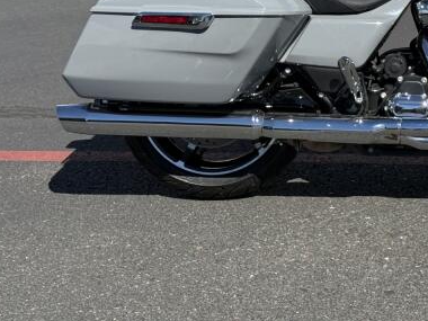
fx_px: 1249
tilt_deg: -13.2
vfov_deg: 14.4
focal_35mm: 101
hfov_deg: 19.0
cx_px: 420
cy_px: -11
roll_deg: +0.4
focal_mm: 6.76
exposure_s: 1/7874
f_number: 1.78
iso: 64
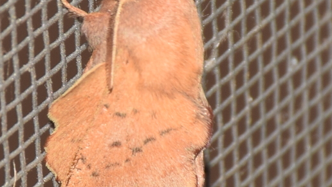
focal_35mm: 409
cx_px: 102
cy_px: 98
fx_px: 3600
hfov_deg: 5.3
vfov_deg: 3.0
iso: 100
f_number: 13
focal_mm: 140
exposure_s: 1/160
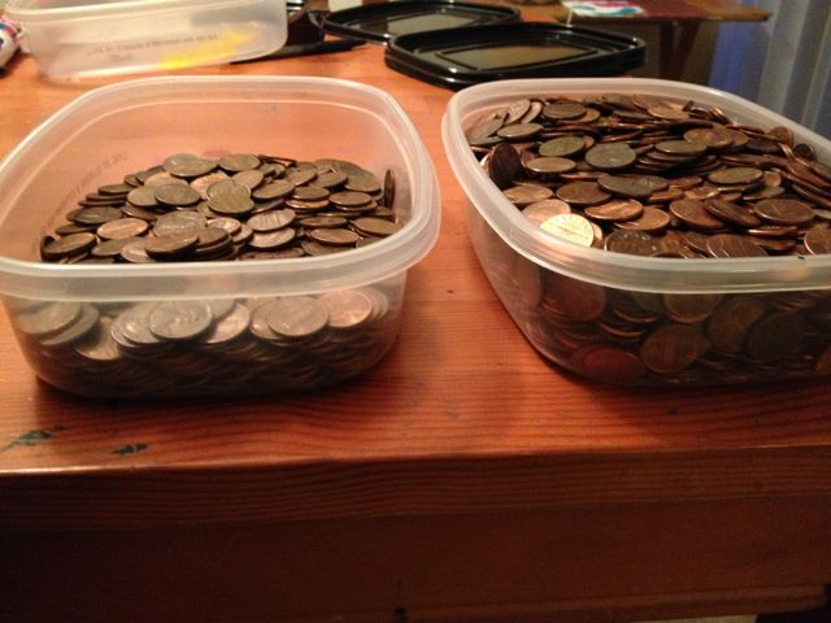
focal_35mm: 35
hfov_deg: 52.6
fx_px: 840
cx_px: 416
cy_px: 312
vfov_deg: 40.7
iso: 500
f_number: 2.4
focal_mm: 4.28
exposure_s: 1/15
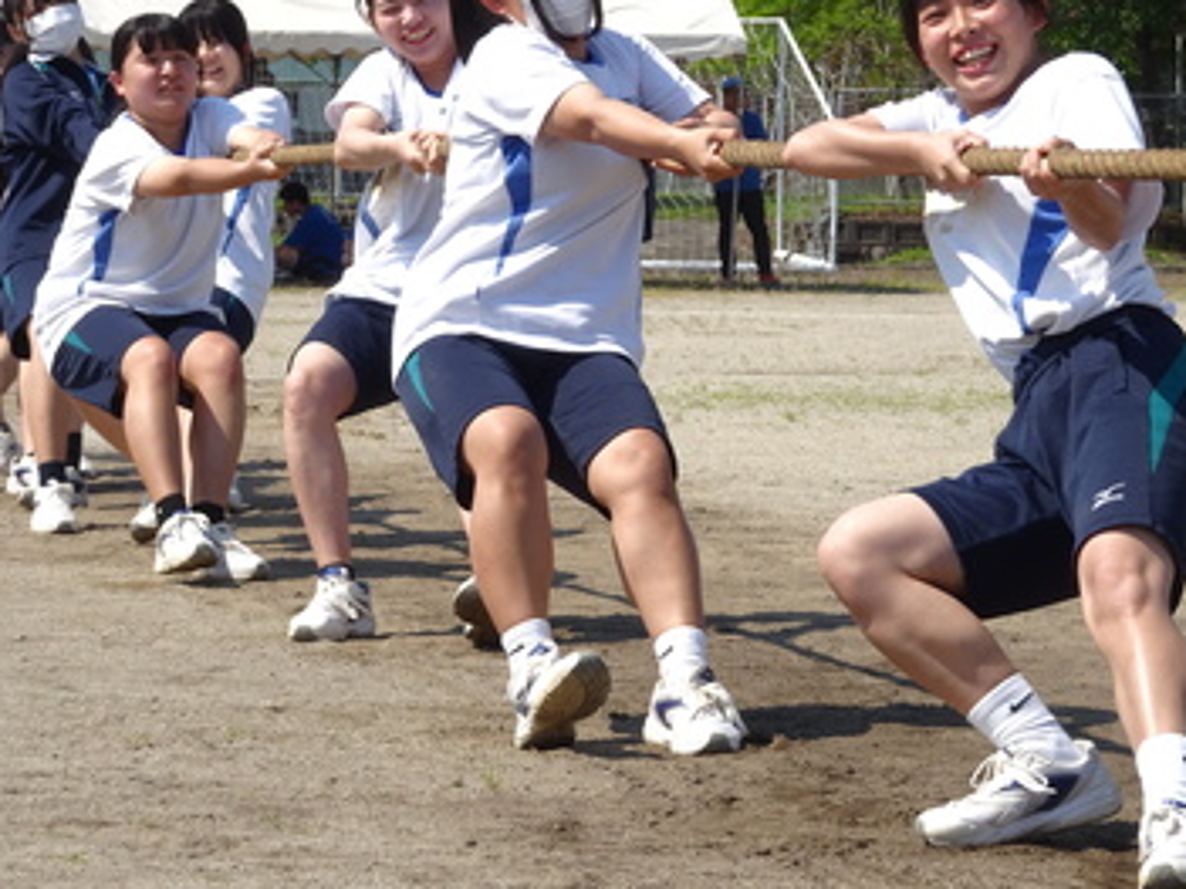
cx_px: 601
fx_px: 6131
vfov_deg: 8.3
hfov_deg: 11.0
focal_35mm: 179
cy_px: 362
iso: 80
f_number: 5.6
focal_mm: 22.38
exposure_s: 1/320
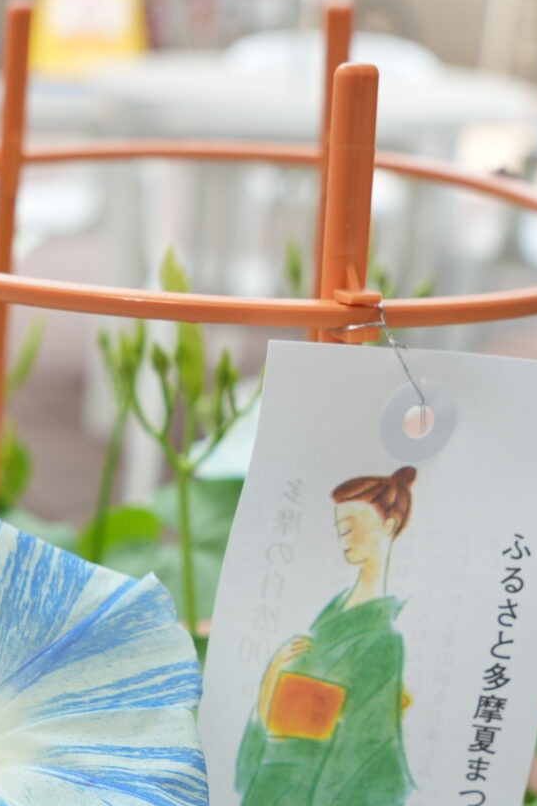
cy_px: 606
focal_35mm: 72
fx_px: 1612
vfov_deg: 27.7
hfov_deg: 18.3
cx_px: -36
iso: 100
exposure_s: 1/40
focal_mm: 29
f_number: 5.6
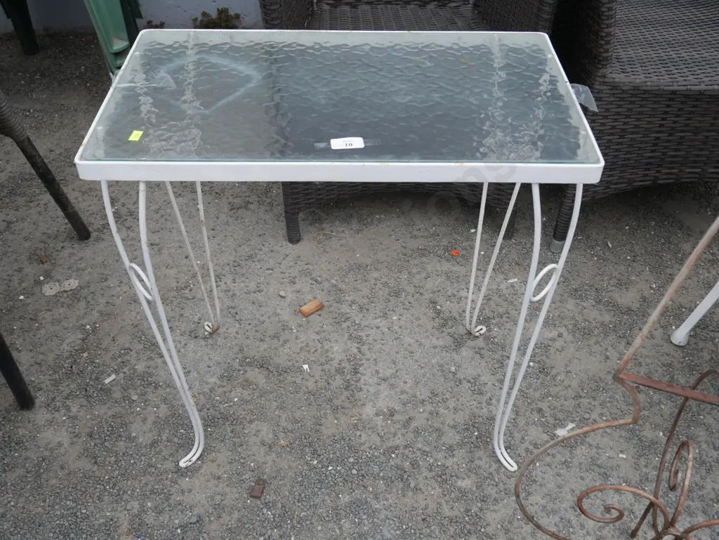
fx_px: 707
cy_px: 270
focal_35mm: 34
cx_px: 360
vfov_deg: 41.8
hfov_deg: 53.9
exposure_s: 1/250
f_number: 5
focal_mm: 17
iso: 200
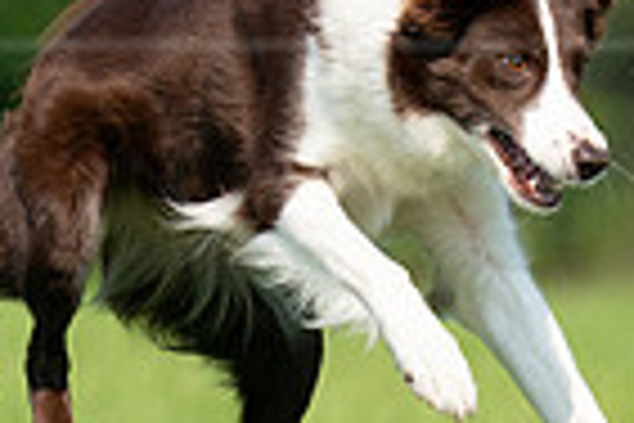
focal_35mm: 1644
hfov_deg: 1.3
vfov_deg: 0.8
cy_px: -20
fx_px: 28950
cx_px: 328
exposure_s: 1/4000
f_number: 6.3
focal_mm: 400
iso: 1250
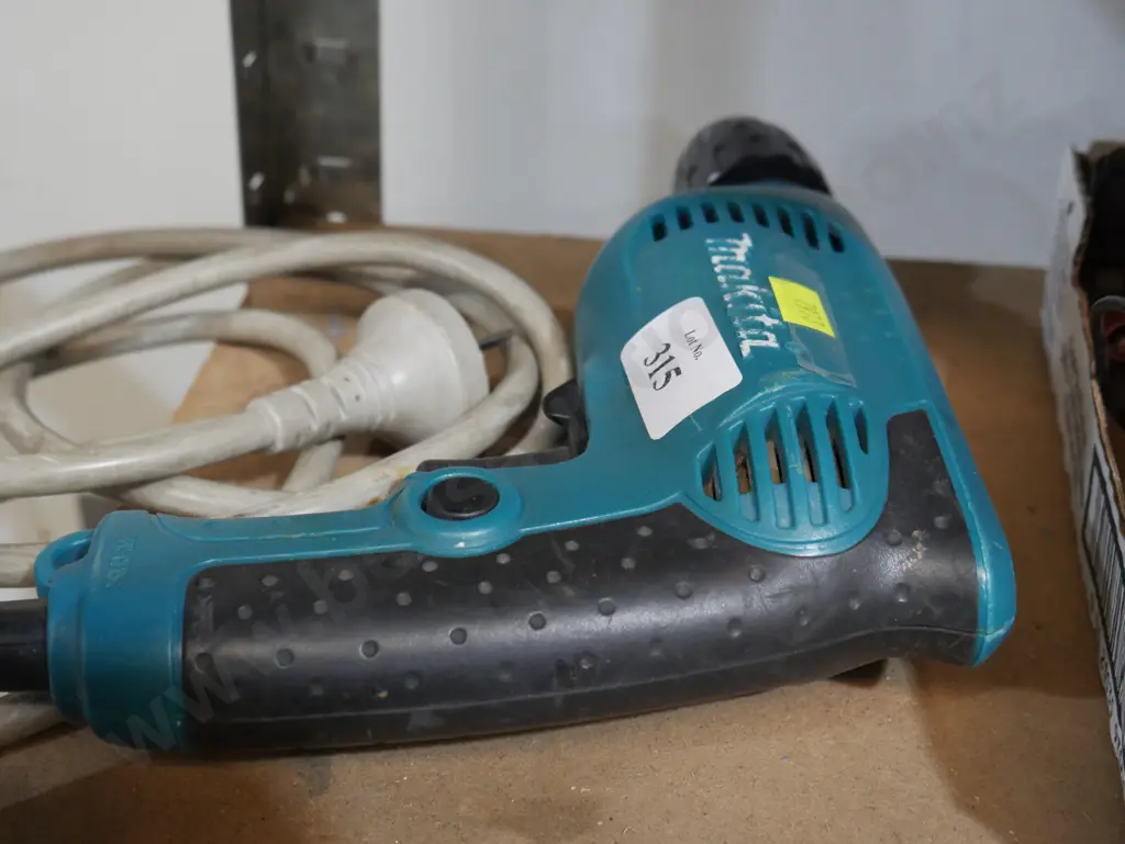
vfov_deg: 30.3
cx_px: 562
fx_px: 1561
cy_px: 422
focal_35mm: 48
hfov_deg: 39.6
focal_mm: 24
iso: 1600
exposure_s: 1/60
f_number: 5.2
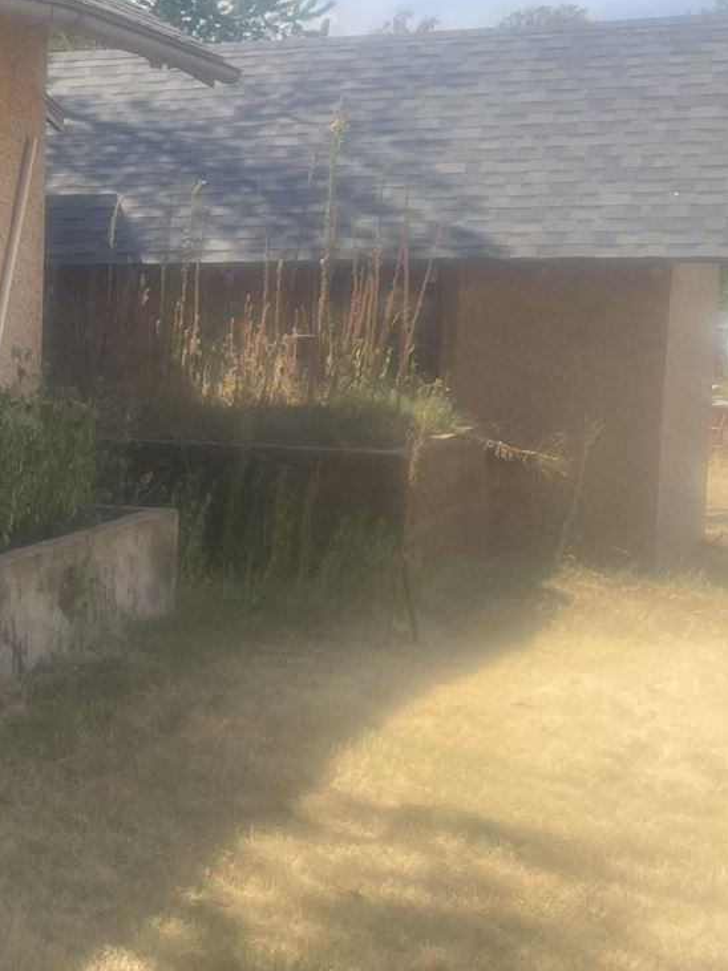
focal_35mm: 82
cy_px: 567
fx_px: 2300
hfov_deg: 16.5
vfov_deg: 23.8
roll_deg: +1.5
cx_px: -351
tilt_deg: -6.6
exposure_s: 1/1043
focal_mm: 4.2
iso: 32
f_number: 1.6
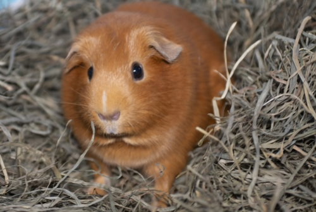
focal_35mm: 72
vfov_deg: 19.0
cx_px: 158
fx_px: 633
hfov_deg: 28.0
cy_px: 106
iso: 500
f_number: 2.8
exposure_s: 1/60.2
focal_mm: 48
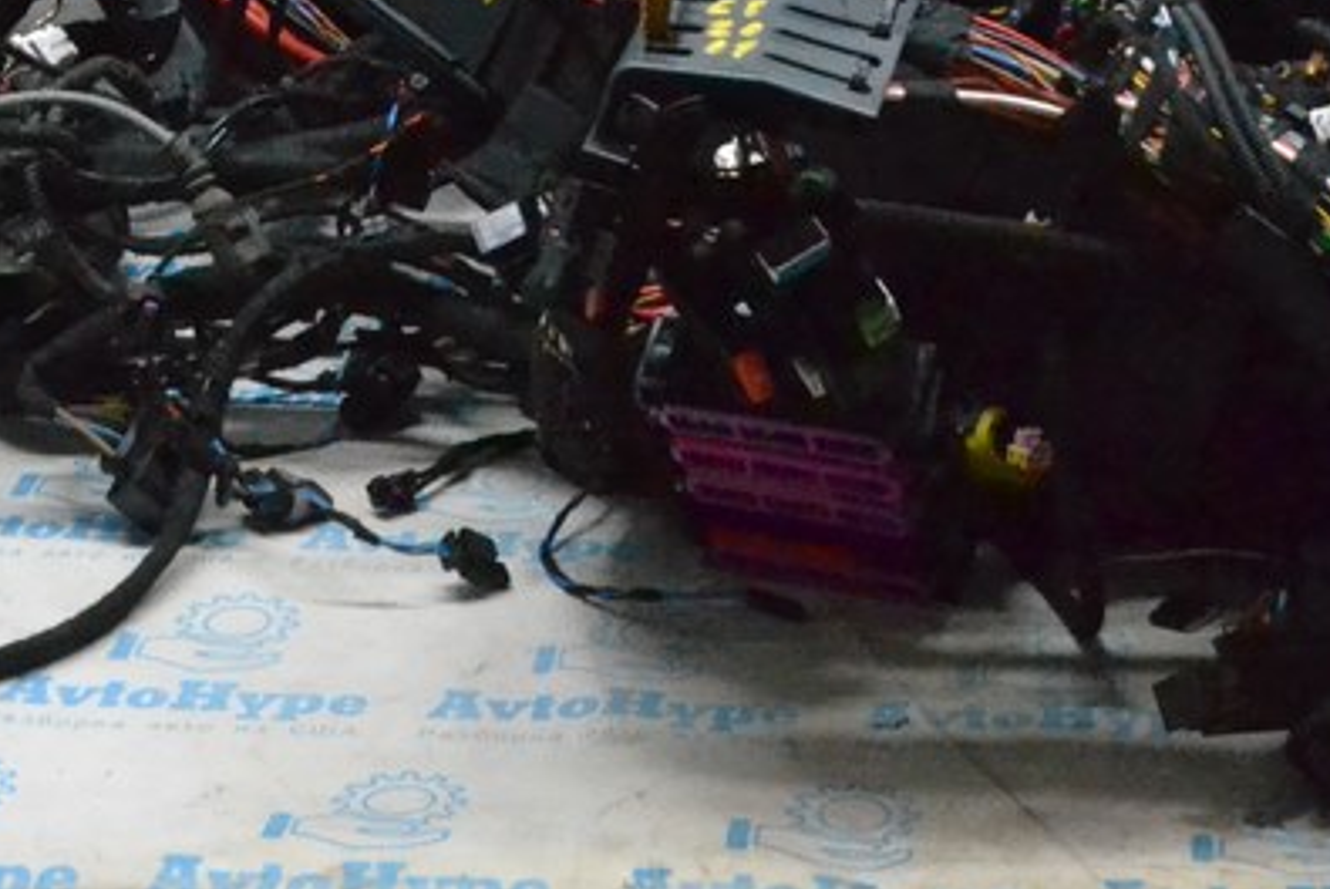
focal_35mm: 101
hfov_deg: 20.0
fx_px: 3734
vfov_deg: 13.2
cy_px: -190
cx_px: 1044
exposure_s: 1/160
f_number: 10
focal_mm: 26
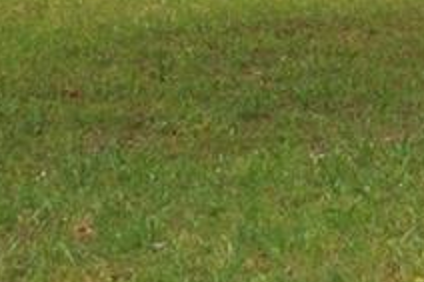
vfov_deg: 7.0
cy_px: -287
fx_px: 2212
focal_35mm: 188
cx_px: 914
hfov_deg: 10.0
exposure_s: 1/200
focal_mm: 26
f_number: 7.1
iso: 200
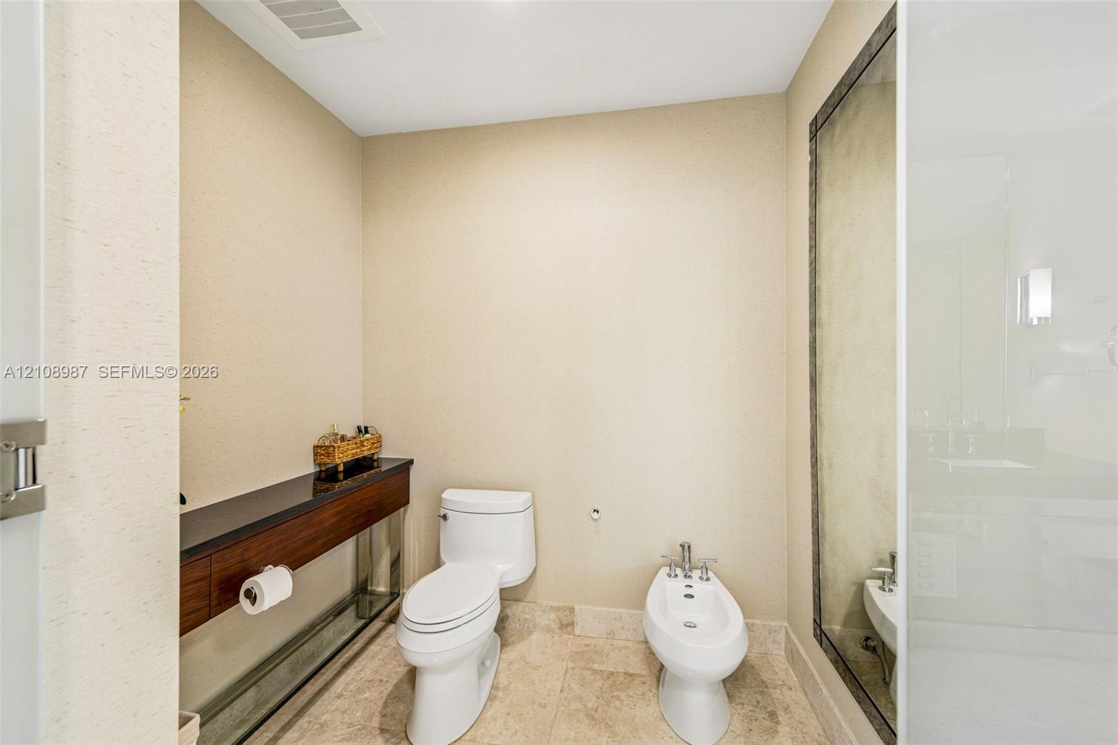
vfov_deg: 81.2
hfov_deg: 104.3
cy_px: 372
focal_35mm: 14
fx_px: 435
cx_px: 559
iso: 200
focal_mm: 14
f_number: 9
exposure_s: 1/5
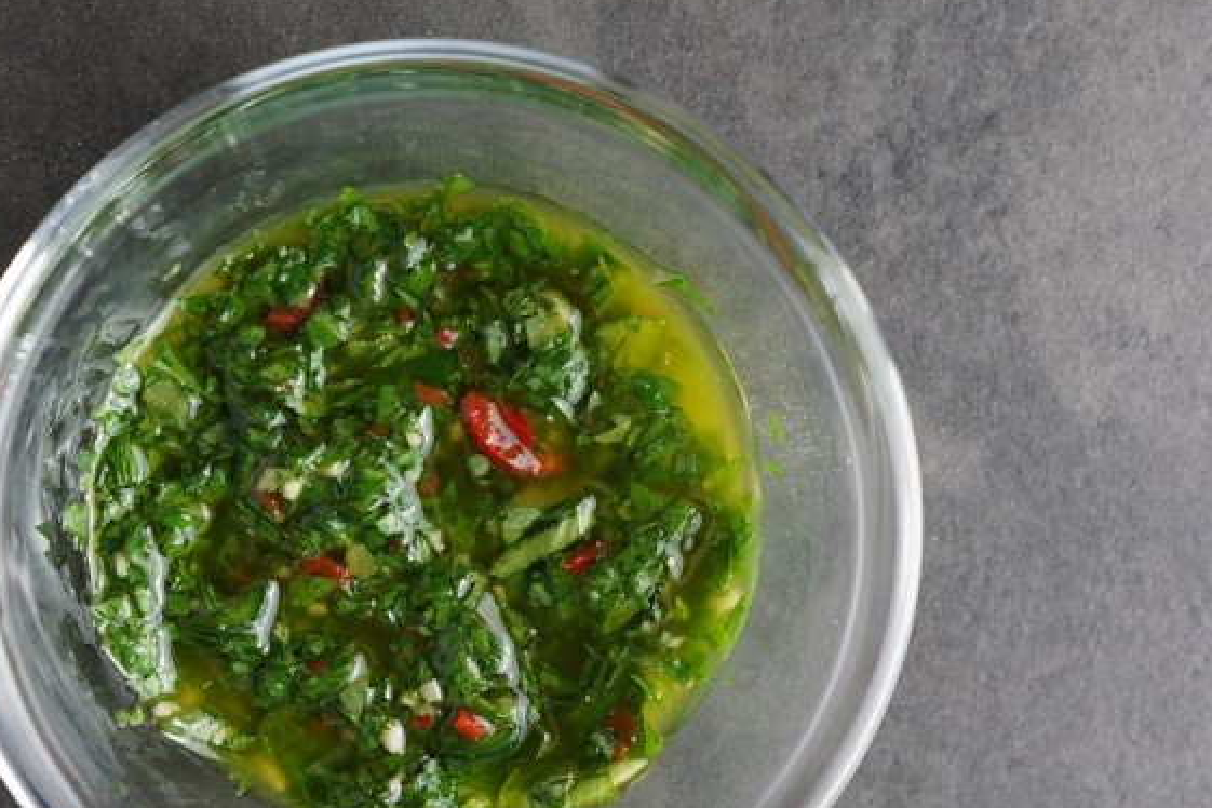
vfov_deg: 12.8
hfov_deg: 19.0
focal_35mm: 107
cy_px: 546
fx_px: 3602
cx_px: 389
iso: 400
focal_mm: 50
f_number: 4
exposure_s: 1/80
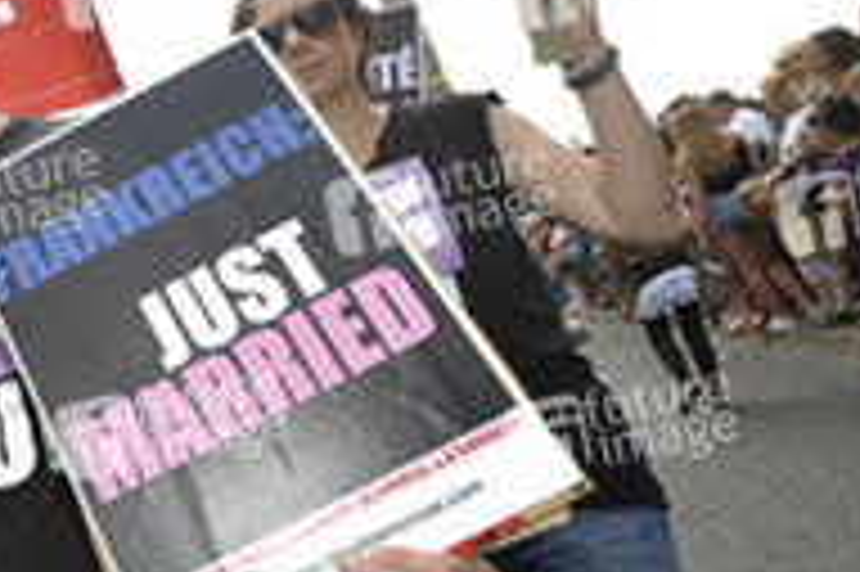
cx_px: 52
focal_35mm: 33
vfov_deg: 39.9
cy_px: 315
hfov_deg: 49.5
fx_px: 788
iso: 200
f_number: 7.1
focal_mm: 14
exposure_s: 1/250
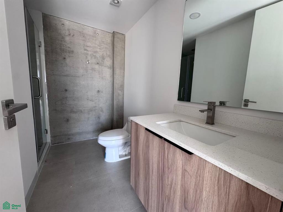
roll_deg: -2.7
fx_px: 114
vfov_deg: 85.7
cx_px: 142
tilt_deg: -7.2
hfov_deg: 102.1
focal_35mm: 14
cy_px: 106
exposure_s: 1/99
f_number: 2.2
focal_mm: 2.22
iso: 250
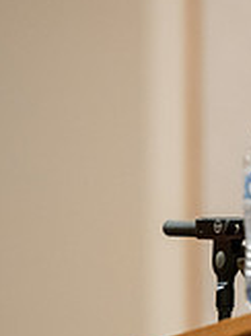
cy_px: 205
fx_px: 5470
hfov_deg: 2.6
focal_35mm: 565
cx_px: 463
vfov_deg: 3.5
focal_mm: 165
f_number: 2.8
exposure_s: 1/200
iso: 4000
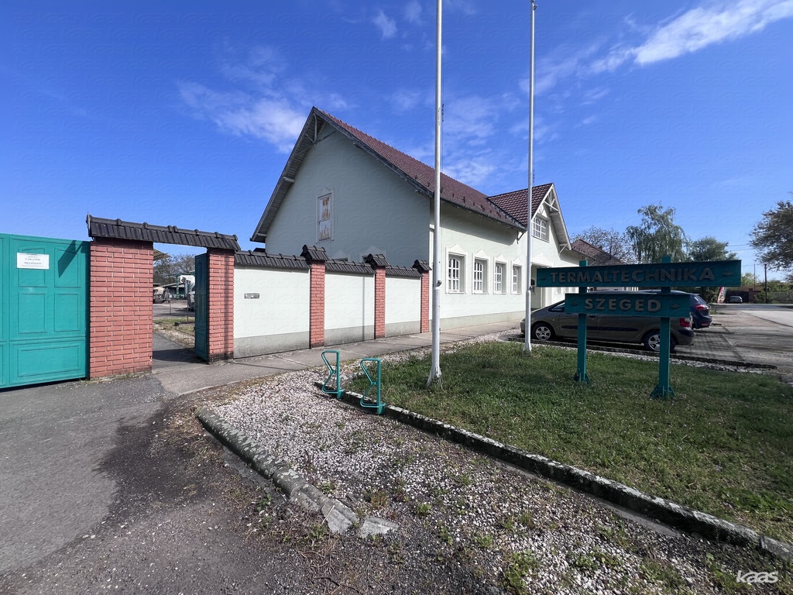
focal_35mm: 13
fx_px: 298
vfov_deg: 89.9
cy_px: 298
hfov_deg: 106.2
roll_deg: -0.1
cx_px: 396
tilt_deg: +0.2
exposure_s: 1/2222
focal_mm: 1.57
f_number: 1.8
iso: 32
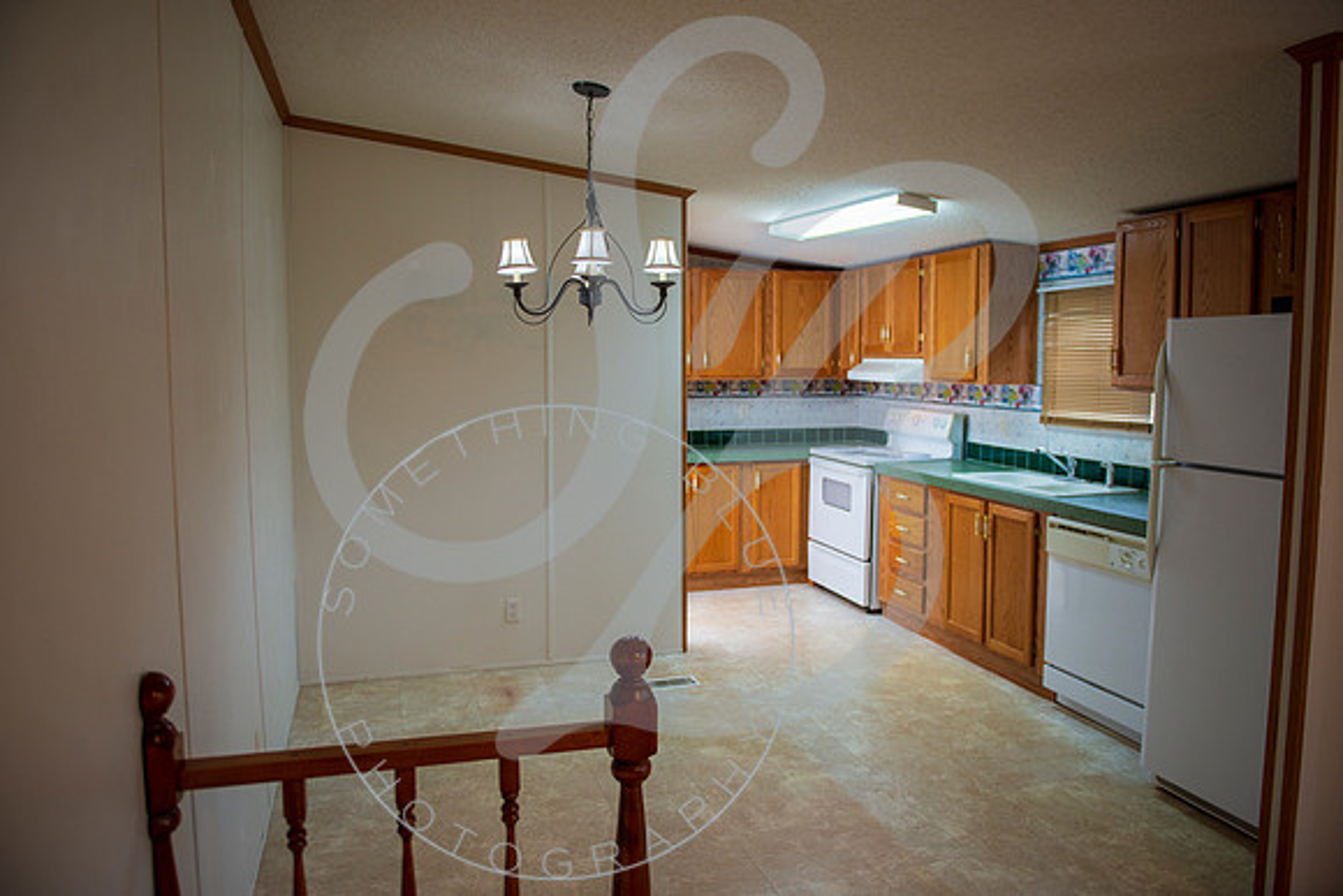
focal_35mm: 25
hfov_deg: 71.6
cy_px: 448
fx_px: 931
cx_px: 672
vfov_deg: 51.4
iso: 200
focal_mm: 24
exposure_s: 1/200
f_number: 2.8
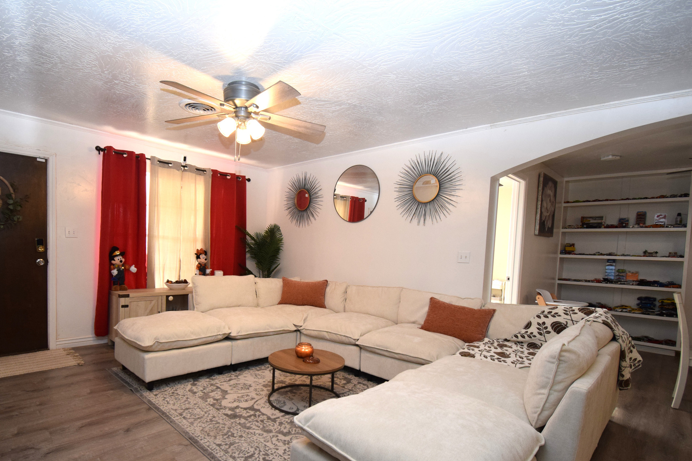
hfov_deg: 89.5
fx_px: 346
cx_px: 302
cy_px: 270
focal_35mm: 18
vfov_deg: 66.9
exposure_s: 1/80
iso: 800
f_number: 4.5
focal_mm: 10
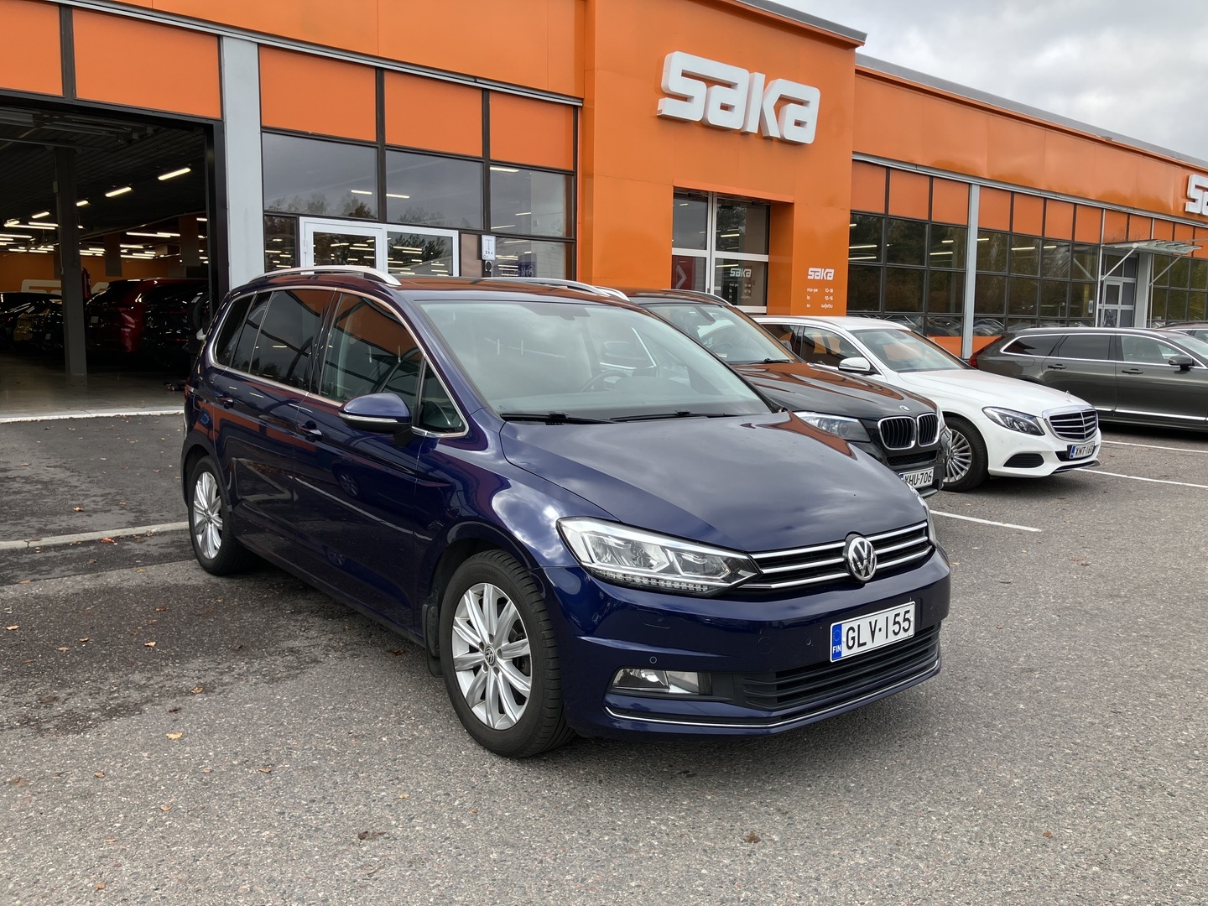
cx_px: 604
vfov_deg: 49.7
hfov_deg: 63.4
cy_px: 453
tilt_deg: -6.4
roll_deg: +0.3
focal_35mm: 28
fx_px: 977
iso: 32
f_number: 1.8
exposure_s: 1/298
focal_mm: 3.99
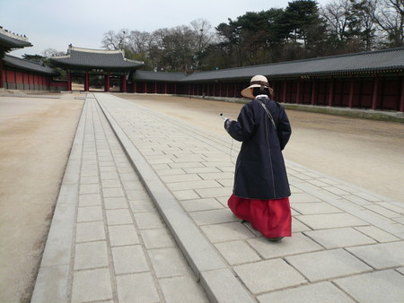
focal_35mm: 28
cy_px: 152
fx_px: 327
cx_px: 202
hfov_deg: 63.4
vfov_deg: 49.8
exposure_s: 1/160
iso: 100
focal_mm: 4.6
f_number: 8
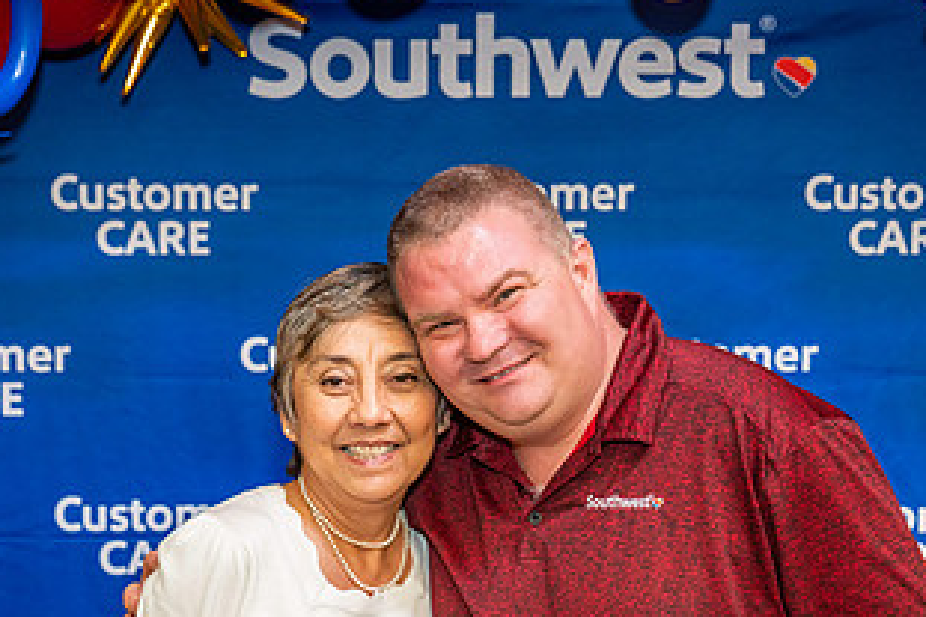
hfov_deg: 24.5
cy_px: 461
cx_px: 512
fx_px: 2134
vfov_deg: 16.4
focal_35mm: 83
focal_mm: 44
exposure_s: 1/160
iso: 2000
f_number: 4
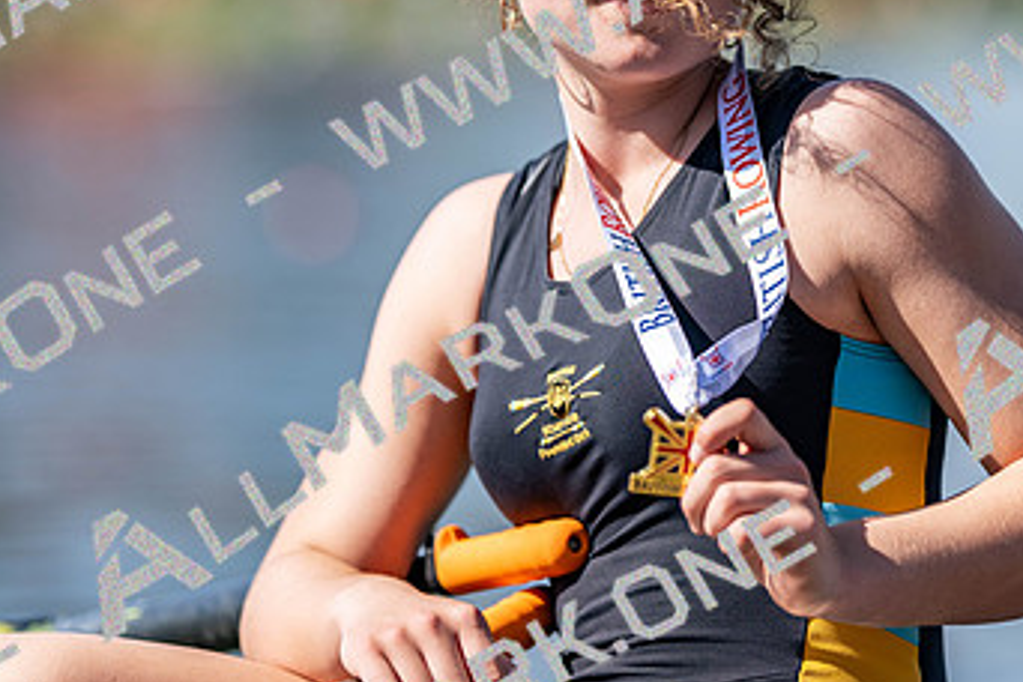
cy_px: 178
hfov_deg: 9.0
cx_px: 700
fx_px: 6507
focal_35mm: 229
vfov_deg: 6.0
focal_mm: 135
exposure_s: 1/3200
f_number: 1.8
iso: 64
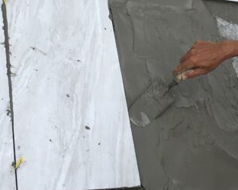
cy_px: -10
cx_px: 192
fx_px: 654
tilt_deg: -42.4
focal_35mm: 93
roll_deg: -39.9
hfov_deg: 20.4
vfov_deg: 16.1
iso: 25
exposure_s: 1/668
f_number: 2.2
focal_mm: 4.15
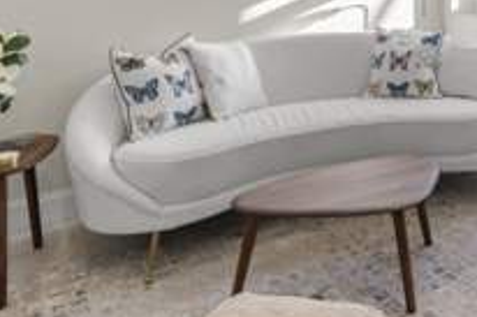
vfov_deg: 35.6
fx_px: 463
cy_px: 32
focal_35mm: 35
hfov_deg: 48.0
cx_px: 442
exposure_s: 1/3
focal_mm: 10
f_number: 8
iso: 100
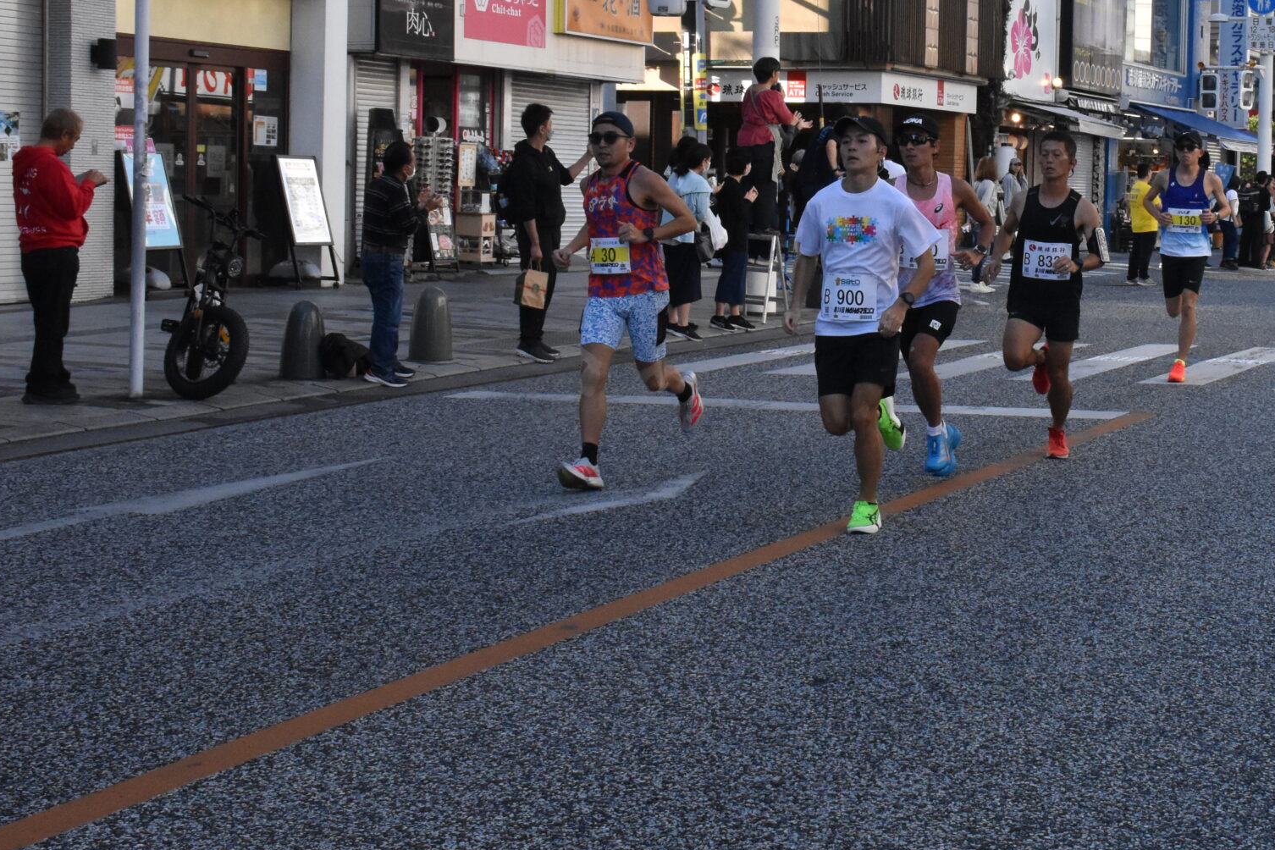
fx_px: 2438
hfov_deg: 28.7
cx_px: 1008
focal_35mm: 69
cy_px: 261
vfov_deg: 19.7
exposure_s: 1/800
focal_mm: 27
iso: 2500
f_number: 14
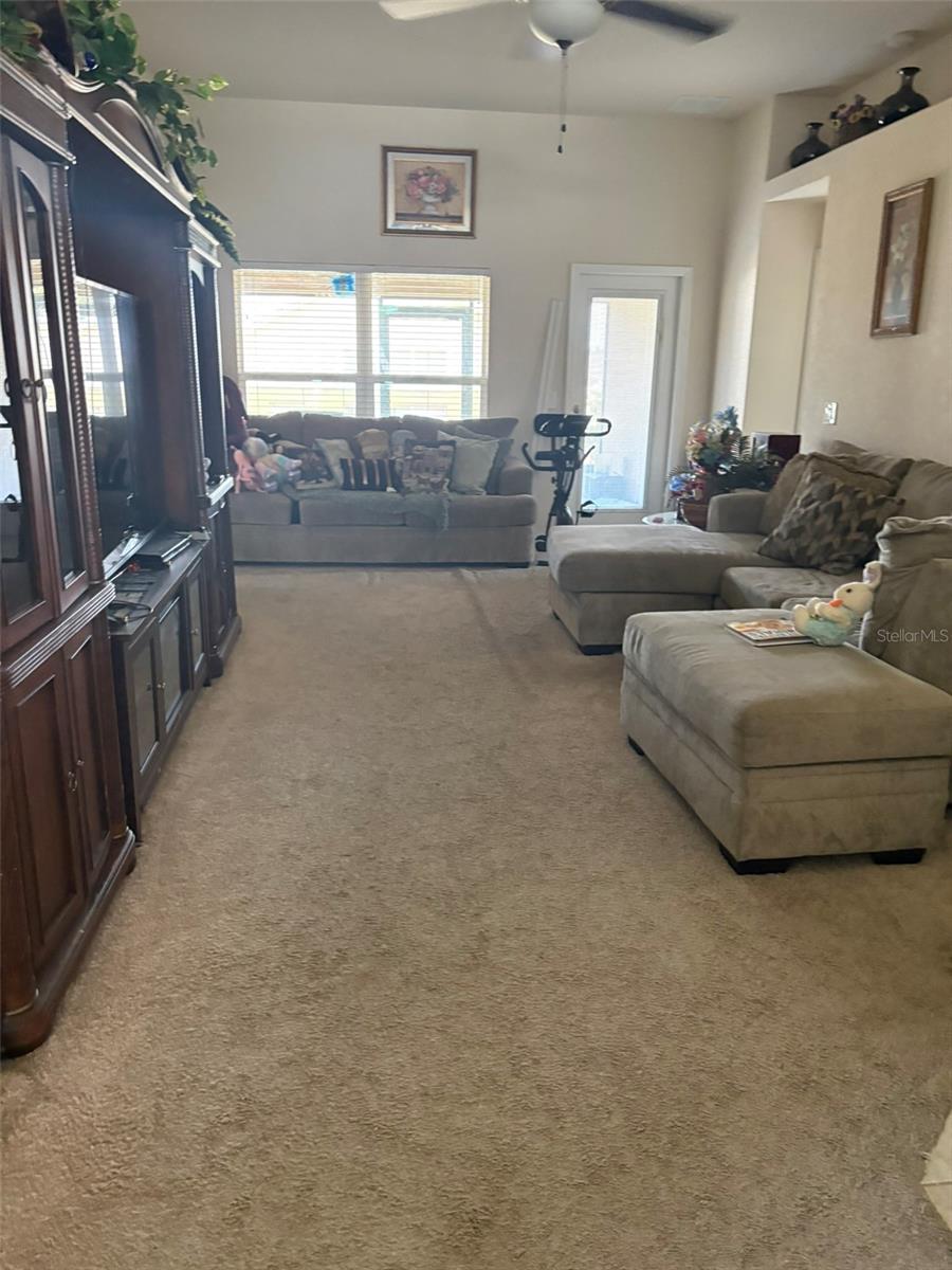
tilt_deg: -13.7
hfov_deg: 53.1
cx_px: 476
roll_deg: -1.7
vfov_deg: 67.3
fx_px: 953
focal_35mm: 26
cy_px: 635
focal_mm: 5.96
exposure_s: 1/41
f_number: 1.6
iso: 500
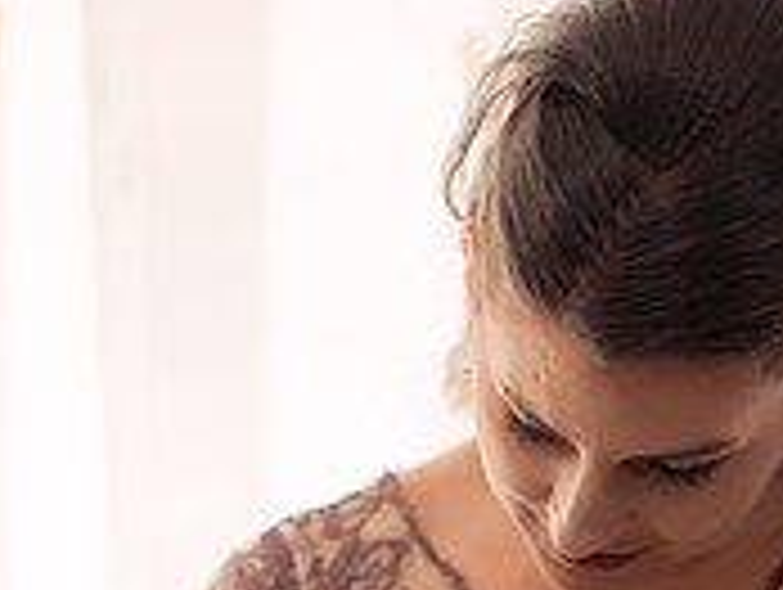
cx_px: 632
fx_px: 4779
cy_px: 901
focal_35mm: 211
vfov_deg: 6.9
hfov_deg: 9.3
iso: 1000
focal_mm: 85
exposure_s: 1/250
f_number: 2.5
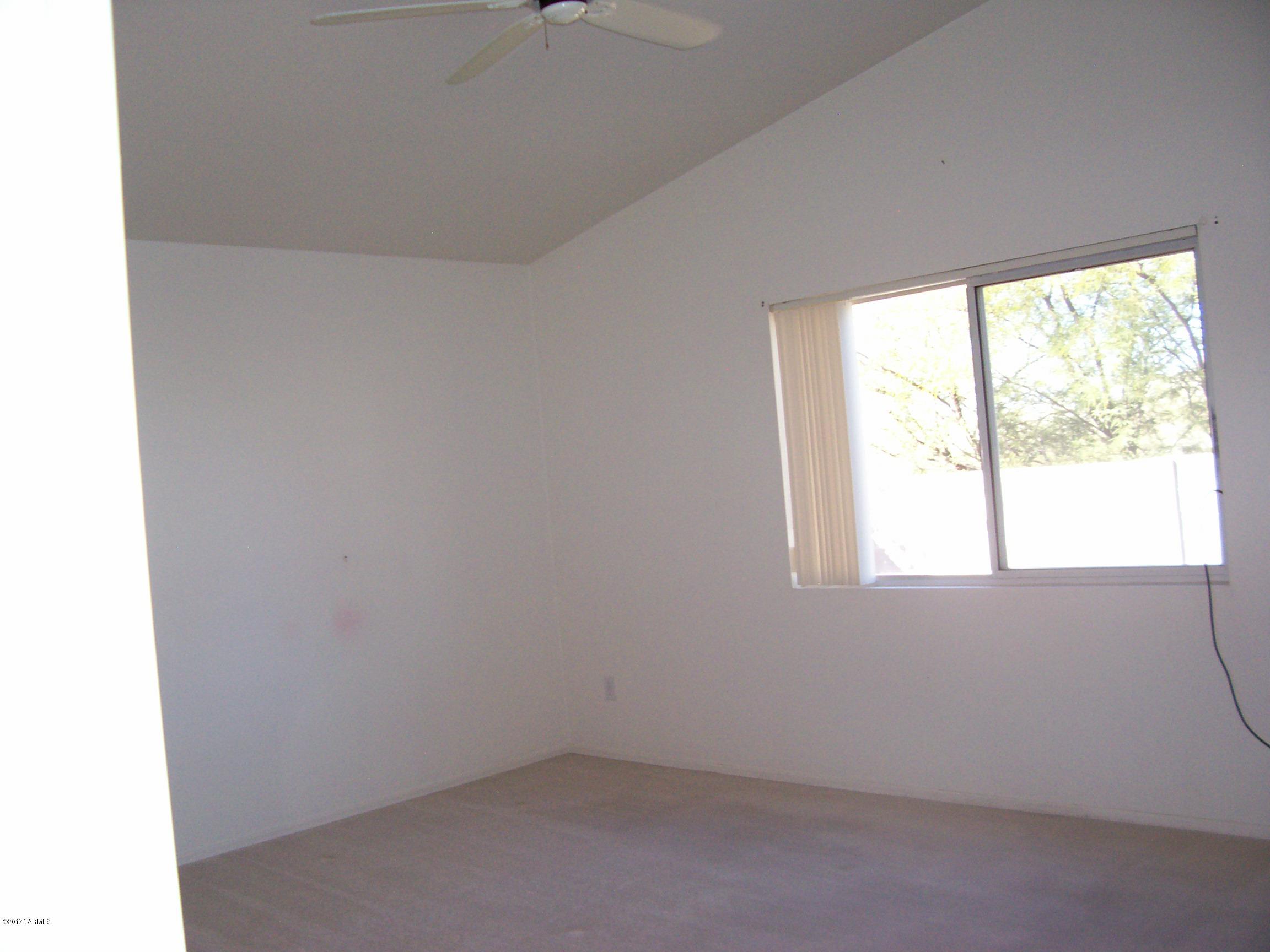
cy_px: 476
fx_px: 1247
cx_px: 635
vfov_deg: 41.8
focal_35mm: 34
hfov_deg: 54.0
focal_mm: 5.6
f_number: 2.7
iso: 140
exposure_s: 1/112
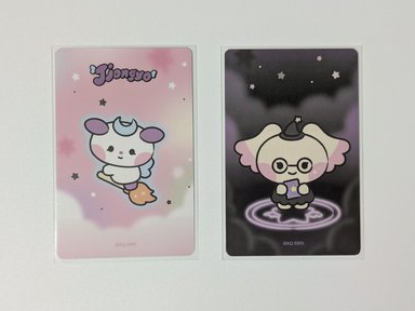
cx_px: 202
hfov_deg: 37.5
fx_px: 611
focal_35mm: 51
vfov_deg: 28.6
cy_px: 154
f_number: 1.68
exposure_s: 1/60
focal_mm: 6.9
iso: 272
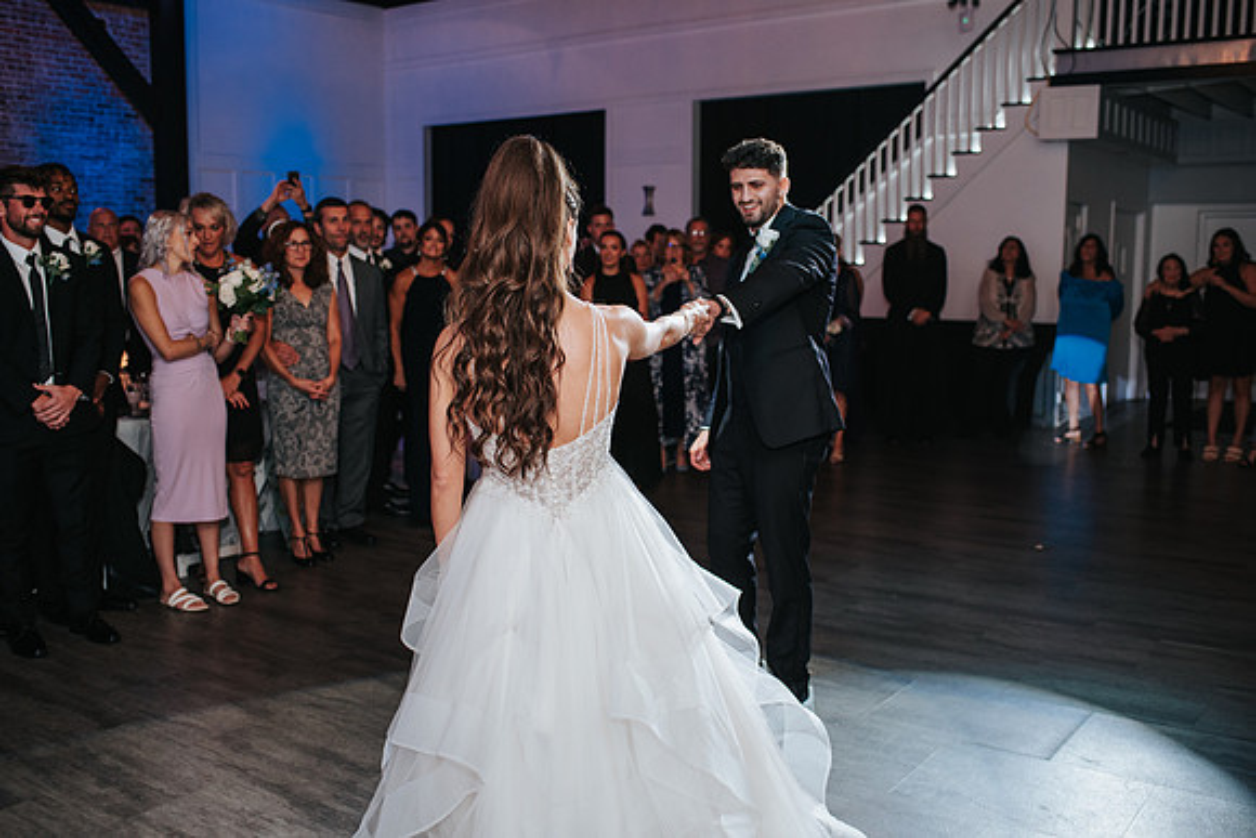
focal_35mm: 35
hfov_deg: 54.4
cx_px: 628
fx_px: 1221
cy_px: 419
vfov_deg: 37.9
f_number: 2.8
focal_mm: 35
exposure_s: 1/200
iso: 1000
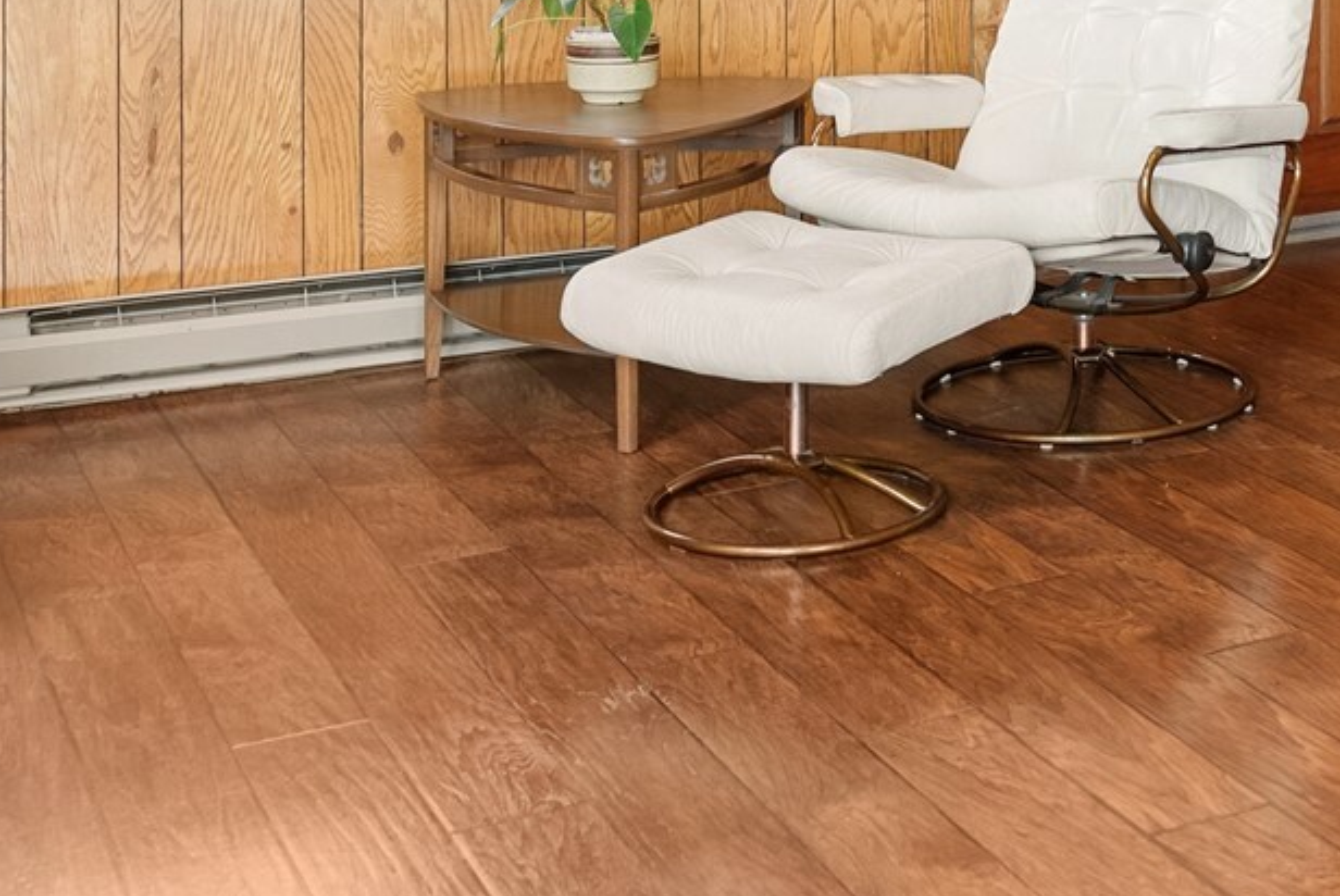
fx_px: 2459
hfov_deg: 28.7
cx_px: 1322
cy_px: -259
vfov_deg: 19.2
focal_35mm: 66
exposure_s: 1/15
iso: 400
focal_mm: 24
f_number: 3.5
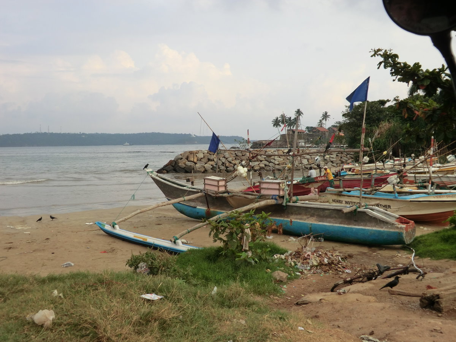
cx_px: 228
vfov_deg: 41.8
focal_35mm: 34
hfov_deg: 54.0
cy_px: 171
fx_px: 448
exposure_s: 1/250
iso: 80
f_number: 3.6
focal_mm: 6.1
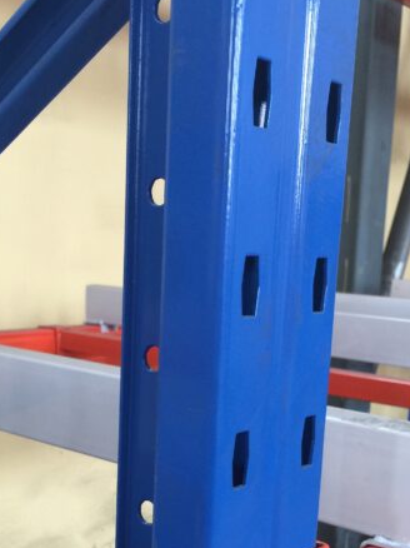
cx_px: 206
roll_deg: -2.2
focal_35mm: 53
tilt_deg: -13.8
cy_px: 434
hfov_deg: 27.5
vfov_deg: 35.1
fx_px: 838
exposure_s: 1/30
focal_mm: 4.15
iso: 50
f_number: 2.2
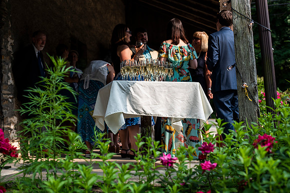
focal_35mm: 50
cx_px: 145
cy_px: 96
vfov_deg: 27.0
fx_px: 403
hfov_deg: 39.6
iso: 400
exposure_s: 1/2500
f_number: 3.5
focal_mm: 50
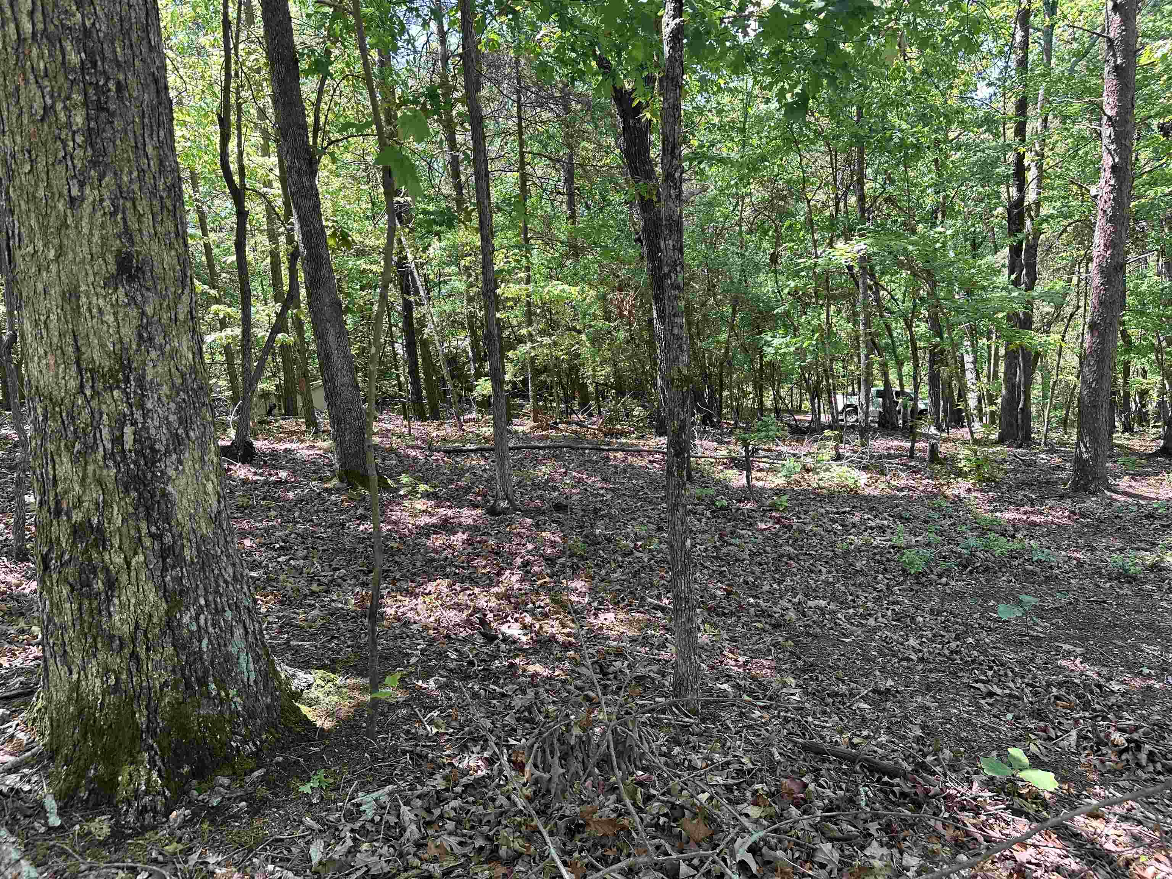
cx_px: 586
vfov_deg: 56.8
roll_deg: +4.4
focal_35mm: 24
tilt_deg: -9.2
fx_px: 813
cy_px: 440
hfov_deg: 71.6
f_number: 1.78
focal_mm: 6.86
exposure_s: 1/233
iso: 64
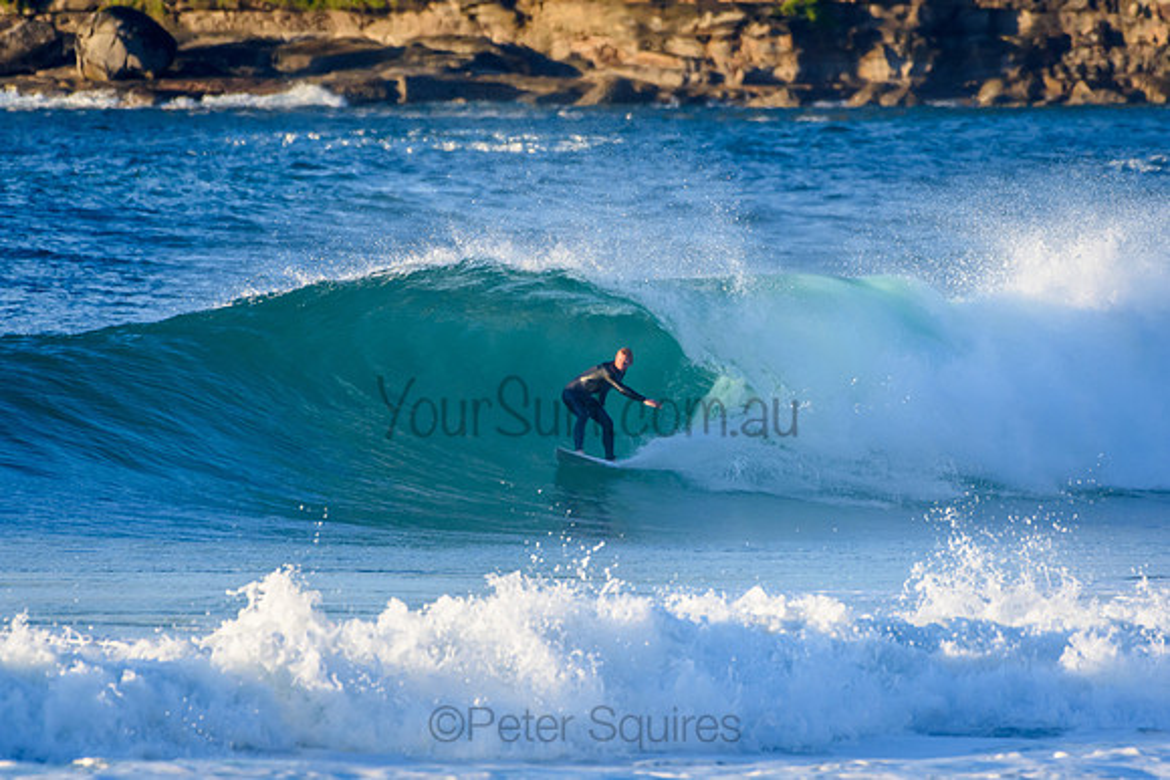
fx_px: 24380
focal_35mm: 750
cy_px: 390
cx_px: 585
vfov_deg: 1.8
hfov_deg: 2.7
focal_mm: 500
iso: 800
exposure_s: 1/1600
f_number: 5.6
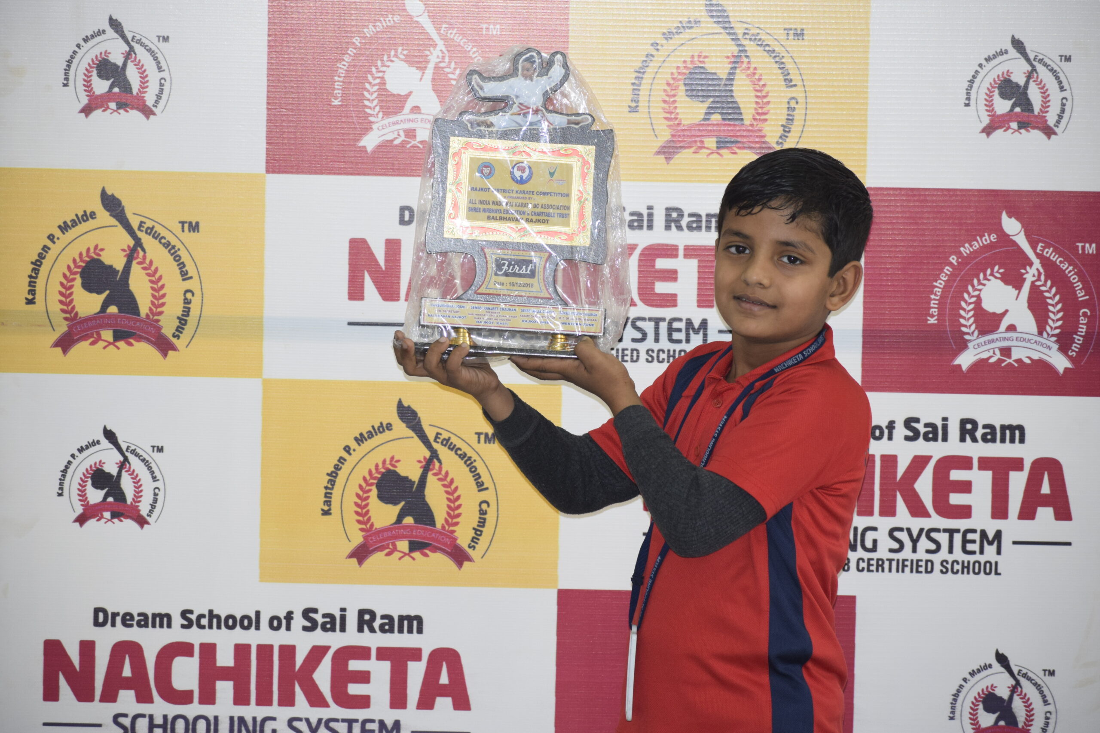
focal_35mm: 195
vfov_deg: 7.0
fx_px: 5958
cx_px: 550
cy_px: 366
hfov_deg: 10.5
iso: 800
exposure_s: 1/100
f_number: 5
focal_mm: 130
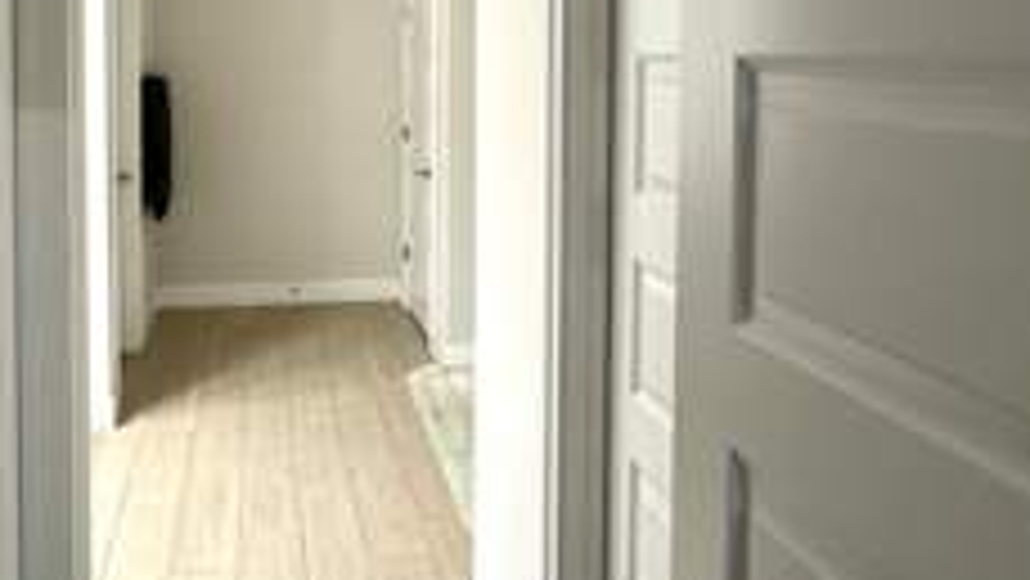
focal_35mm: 32
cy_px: 90
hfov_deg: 60.1
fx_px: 874
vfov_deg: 35.2
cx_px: 378
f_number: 2.2
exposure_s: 1/60
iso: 320
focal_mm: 2.22
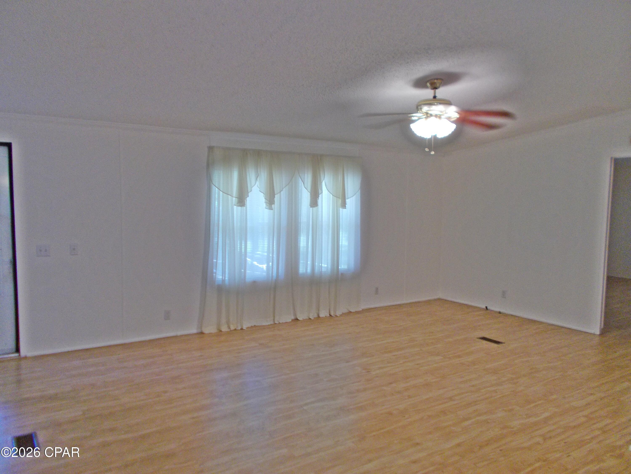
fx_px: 474
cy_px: 237
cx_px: 316
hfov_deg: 67.3
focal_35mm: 26
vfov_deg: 53.1
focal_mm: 4.6
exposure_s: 1/25
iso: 200
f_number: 3.2
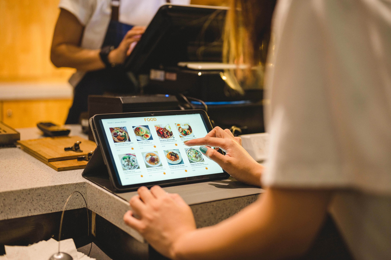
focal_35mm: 50
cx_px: 196
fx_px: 543
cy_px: 130
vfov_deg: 27.0
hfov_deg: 39.6
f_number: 2
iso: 400
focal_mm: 50
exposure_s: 1/100
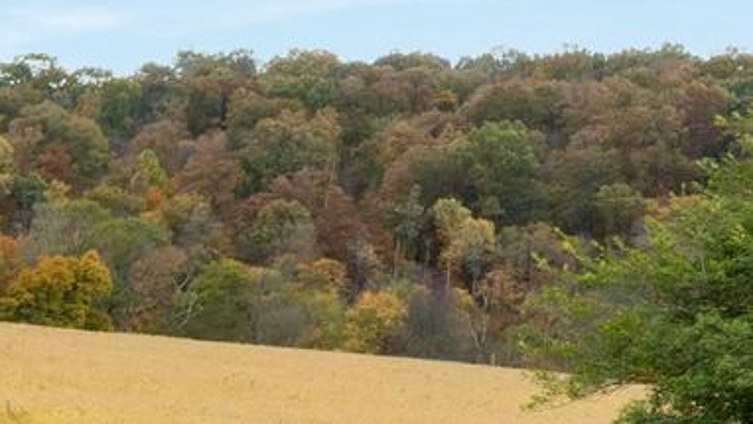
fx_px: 2796
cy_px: 681
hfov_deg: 13.4
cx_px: -712
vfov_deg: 8.4
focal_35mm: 140
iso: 100
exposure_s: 1/100
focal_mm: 12.29
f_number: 7.1
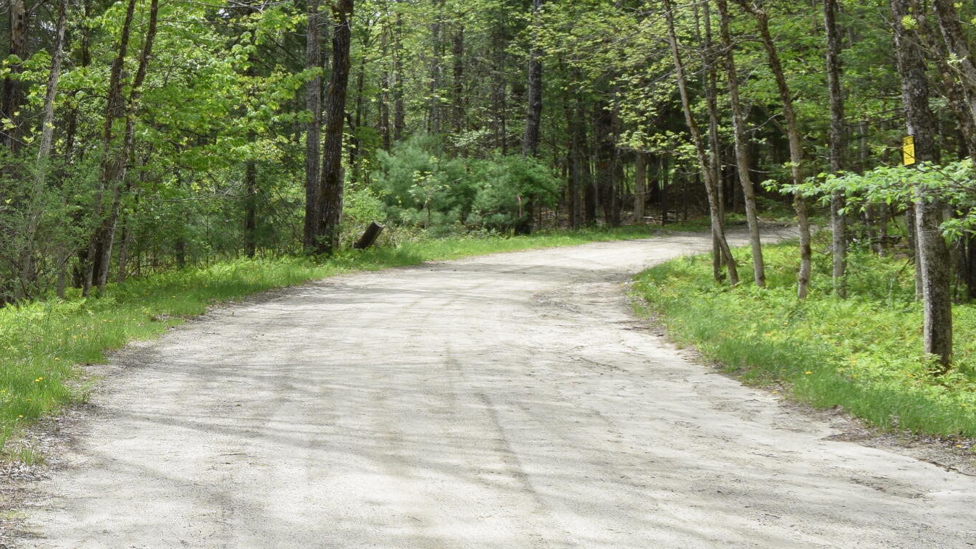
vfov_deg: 19.1
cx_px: -100
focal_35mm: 63
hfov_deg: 29.9
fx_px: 1631
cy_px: 207
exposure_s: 1/250
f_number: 8
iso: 220
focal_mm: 18
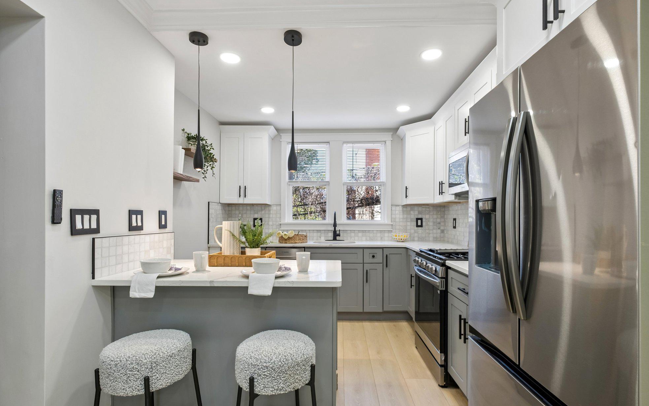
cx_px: 338
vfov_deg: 67.9
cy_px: 218
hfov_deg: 94.3
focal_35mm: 17
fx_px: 301
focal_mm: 10.5
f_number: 8
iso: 250
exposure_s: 1/15
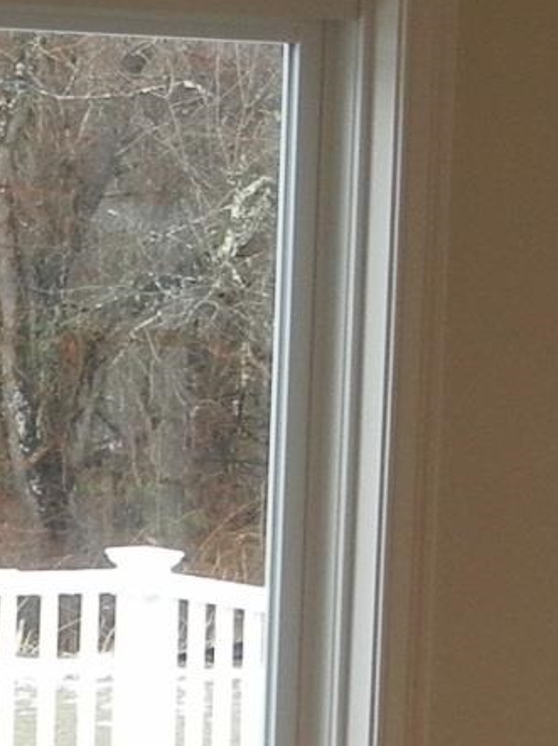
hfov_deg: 8.2
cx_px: -303
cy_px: 604
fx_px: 3786
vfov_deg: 11.2
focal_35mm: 176
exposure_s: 1/55.5
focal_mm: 5.4
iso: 160
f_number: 3.5
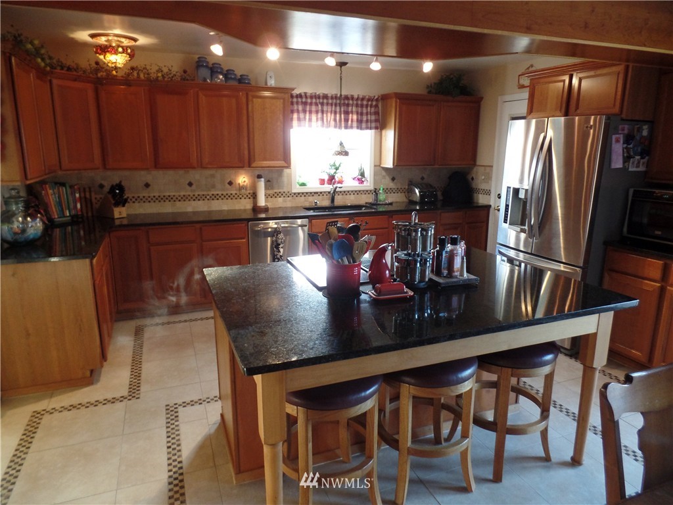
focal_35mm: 23
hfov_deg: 73.9
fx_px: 447
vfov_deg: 58.9
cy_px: 252
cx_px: 336
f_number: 2.8
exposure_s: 1/30
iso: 320
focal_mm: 4.1
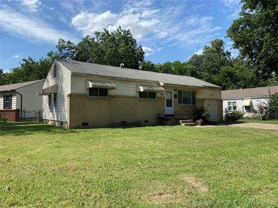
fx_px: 209
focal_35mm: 26
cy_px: 104
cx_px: 139
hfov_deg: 67.3
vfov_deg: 53.1
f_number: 1.8
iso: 32
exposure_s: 1/2625
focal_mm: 4.25
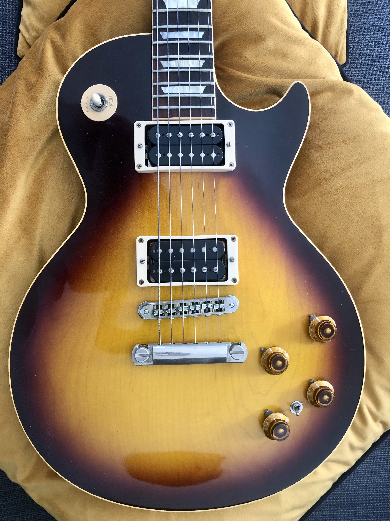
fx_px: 421
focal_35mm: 28
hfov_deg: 49.7
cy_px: 260
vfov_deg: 63.4
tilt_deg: -83.9
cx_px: 195
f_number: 1.8
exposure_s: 1/30
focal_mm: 4
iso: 32
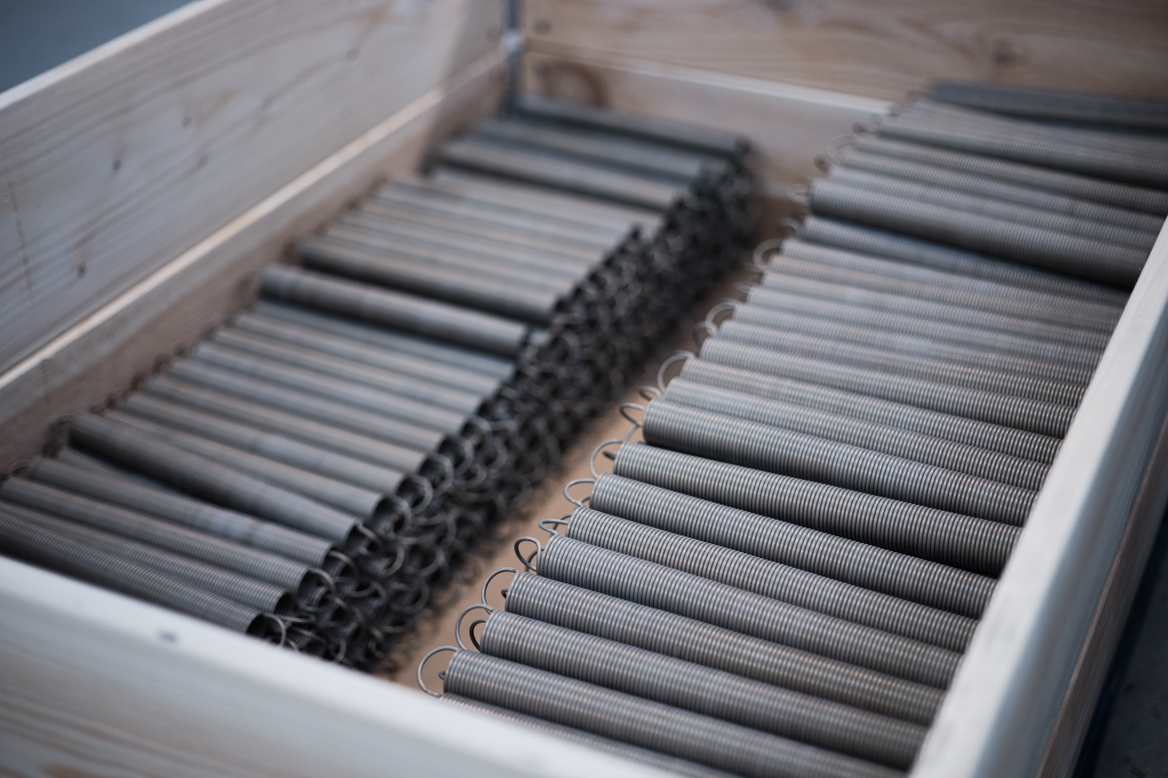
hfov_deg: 39.6
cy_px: 389
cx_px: 584
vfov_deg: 27.0
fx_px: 1622
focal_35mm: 50
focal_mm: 33
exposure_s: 1/160
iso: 500
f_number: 1.4
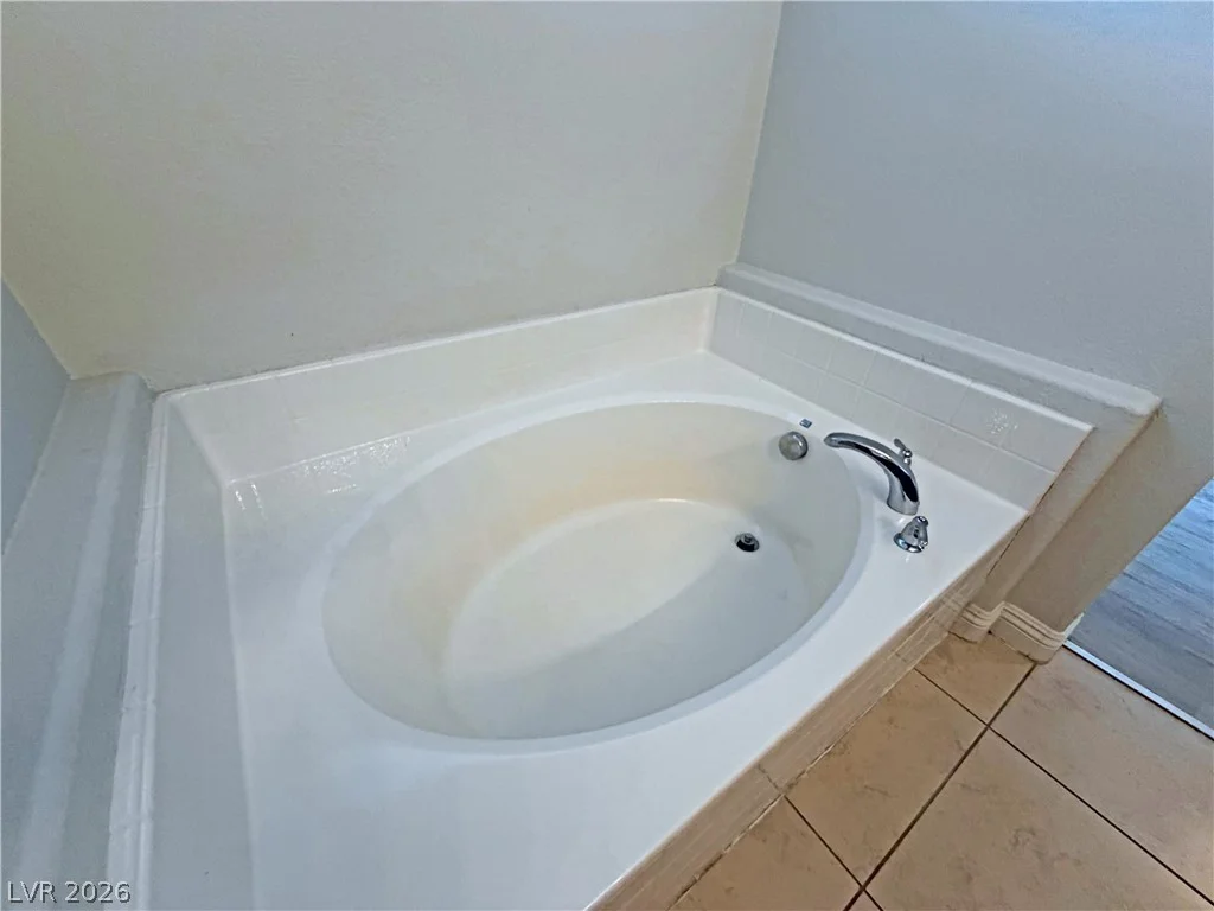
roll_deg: -0.2
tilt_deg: -35.4
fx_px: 491
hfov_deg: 102.1
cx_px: 607
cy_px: 456
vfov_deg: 85.7
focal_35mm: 14
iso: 320
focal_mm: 2.22
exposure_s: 1/120
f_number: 2.2
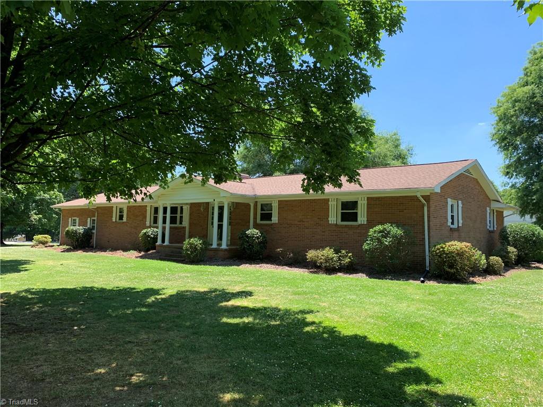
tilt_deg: +4.5
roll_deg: -1.2
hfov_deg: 67.3
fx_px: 408
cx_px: 272
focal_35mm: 26
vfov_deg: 53.1
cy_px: 204
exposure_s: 1/567
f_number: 1.8
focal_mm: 4.25
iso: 25
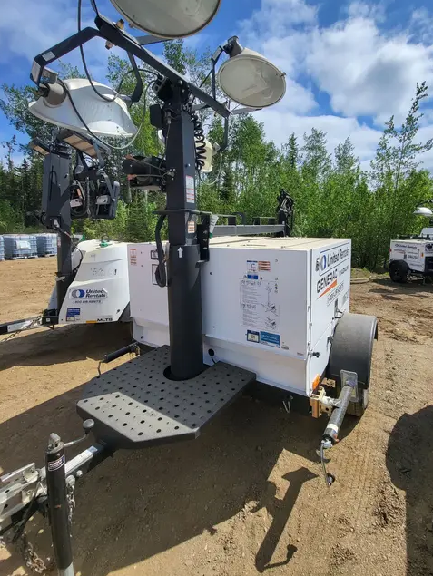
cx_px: 241
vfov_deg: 97.7
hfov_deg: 81.5
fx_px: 250
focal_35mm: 15
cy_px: 253
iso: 32
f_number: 2.2
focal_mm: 1.74
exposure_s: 1/1422
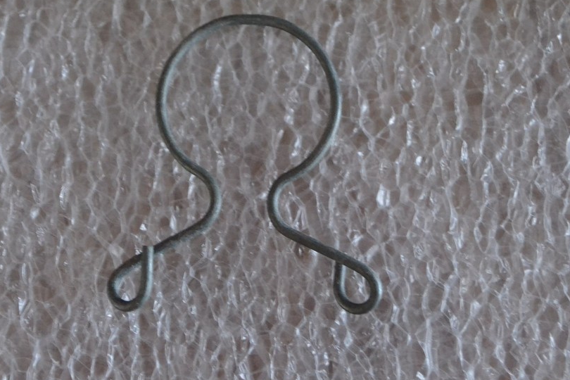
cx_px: 201
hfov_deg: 21.4
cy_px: 96
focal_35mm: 95
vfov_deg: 14.3
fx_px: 1504
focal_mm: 38
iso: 3200
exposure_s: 1/25
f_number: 5
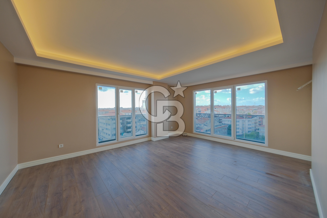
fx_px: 109
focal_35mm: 12
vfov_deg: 90.0
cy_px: 109
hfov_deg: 112.6
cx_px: 164
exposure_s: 1/20
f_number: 4.5
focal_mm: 8
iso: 160
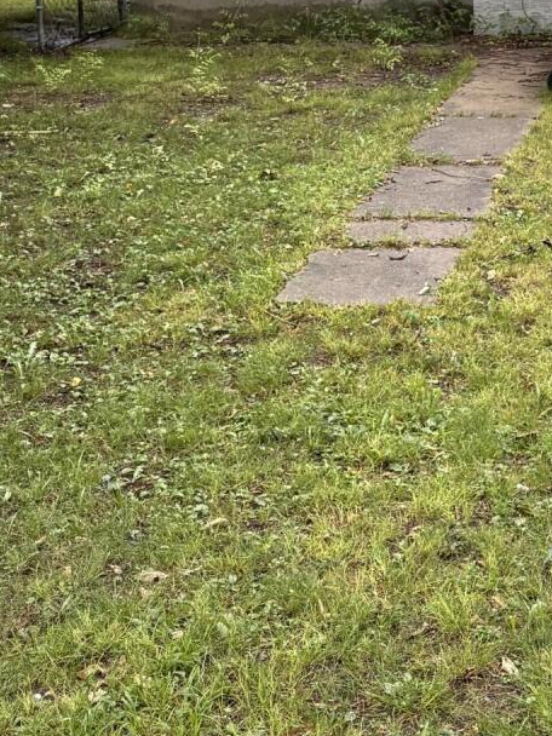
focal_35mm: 79
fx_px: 1680
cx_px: 672
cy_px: -122
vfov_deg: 22.9
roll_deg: -0.9
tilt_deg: +0.3
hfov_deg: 17.7
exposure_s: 1/246
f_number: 1.78
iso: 100
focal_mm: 6.76
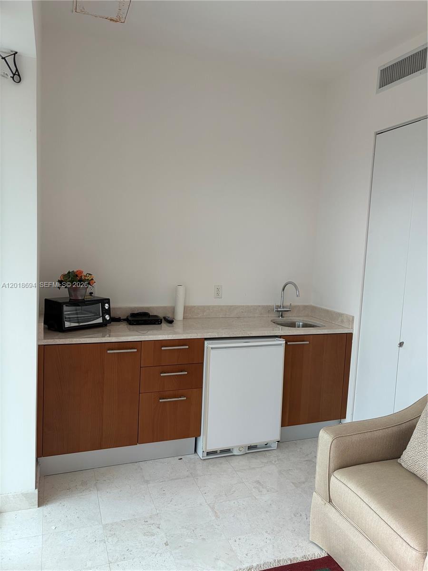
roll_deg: -3.0
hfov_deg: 53.1
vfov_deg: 67.3
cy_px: 286
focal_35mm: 26
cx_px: 214
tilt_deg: -6.0
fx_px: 429
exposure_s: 1/122
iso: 40
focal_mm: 5.96
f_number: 1.6
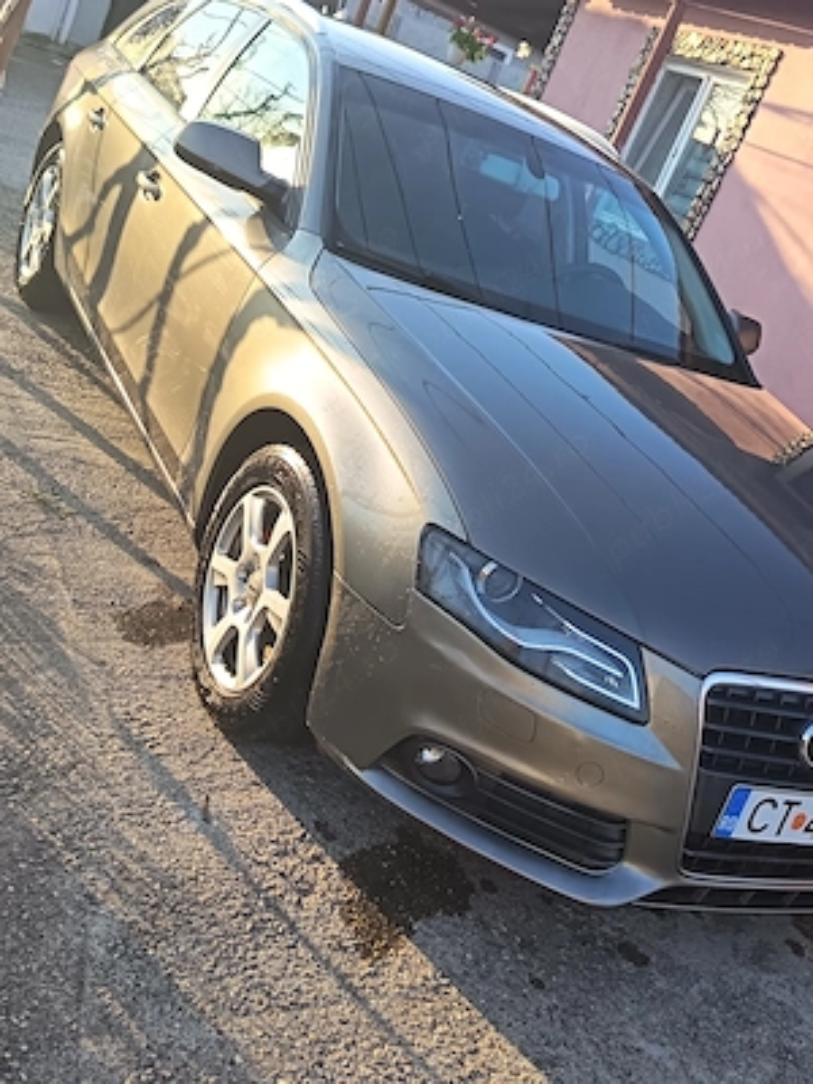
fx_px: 1221
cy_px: 542
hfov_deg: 36.8
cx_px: 406
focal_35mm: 39
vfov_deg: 47.9
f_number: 1.75
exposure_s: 1/100
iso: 102
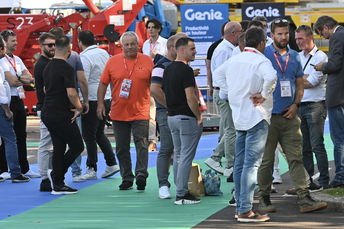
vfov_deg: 4.8
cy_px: 87
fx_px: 2750
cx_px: 152
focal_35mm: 288
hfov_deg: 7.2
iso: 400
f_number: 6.3
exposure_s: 1/320
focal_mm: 210
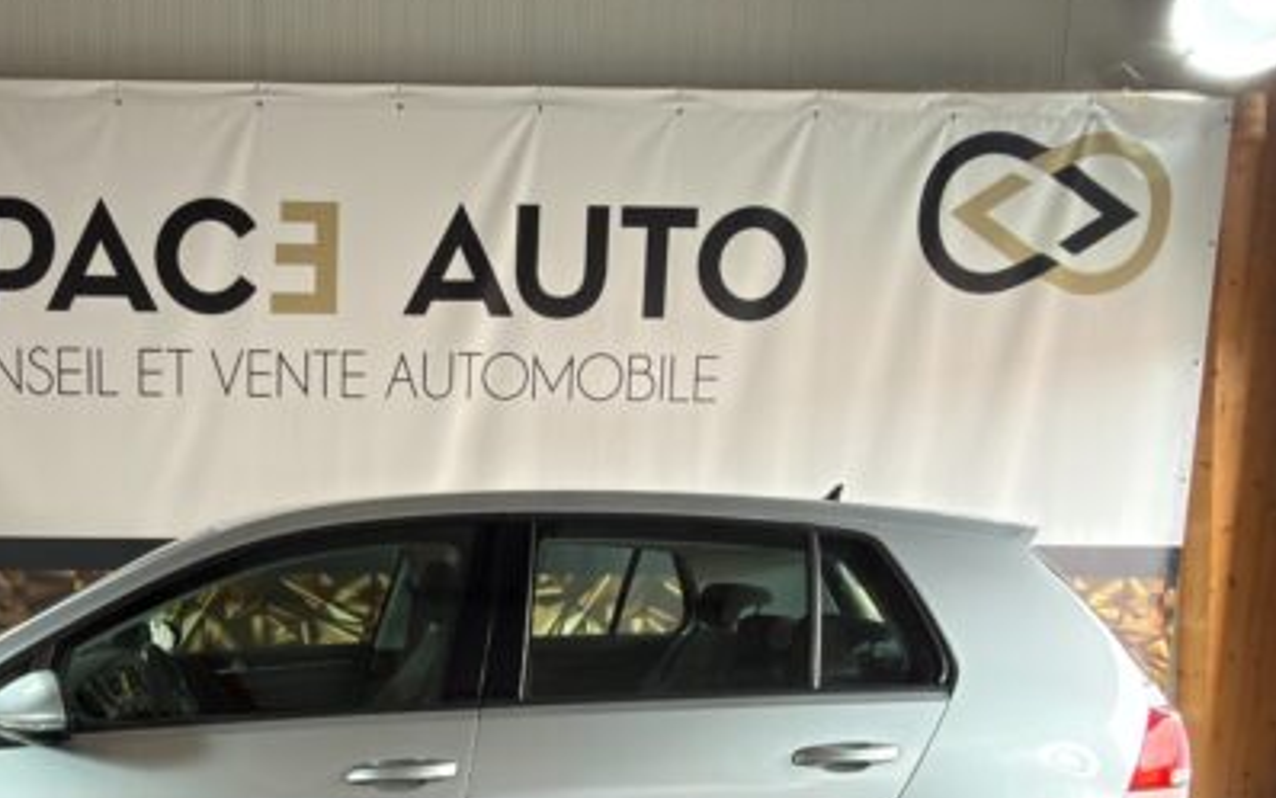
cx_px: 295
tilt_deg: -10.1
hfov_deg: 54.9
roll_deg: -0.8
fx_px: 1148
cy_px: 723
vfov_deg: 36.0
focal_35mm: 33
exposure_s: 1/30
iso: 64
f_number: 2.2
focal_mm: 2.22
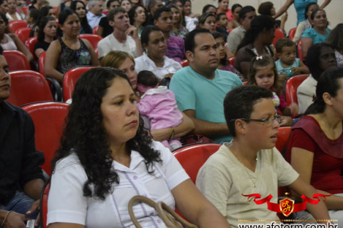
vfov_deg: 21.2
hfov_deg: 31.4
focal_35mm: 64
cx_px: 162
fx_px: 609
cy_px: 121
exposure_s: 1/20
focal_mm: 40
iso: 3200
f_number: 4.5
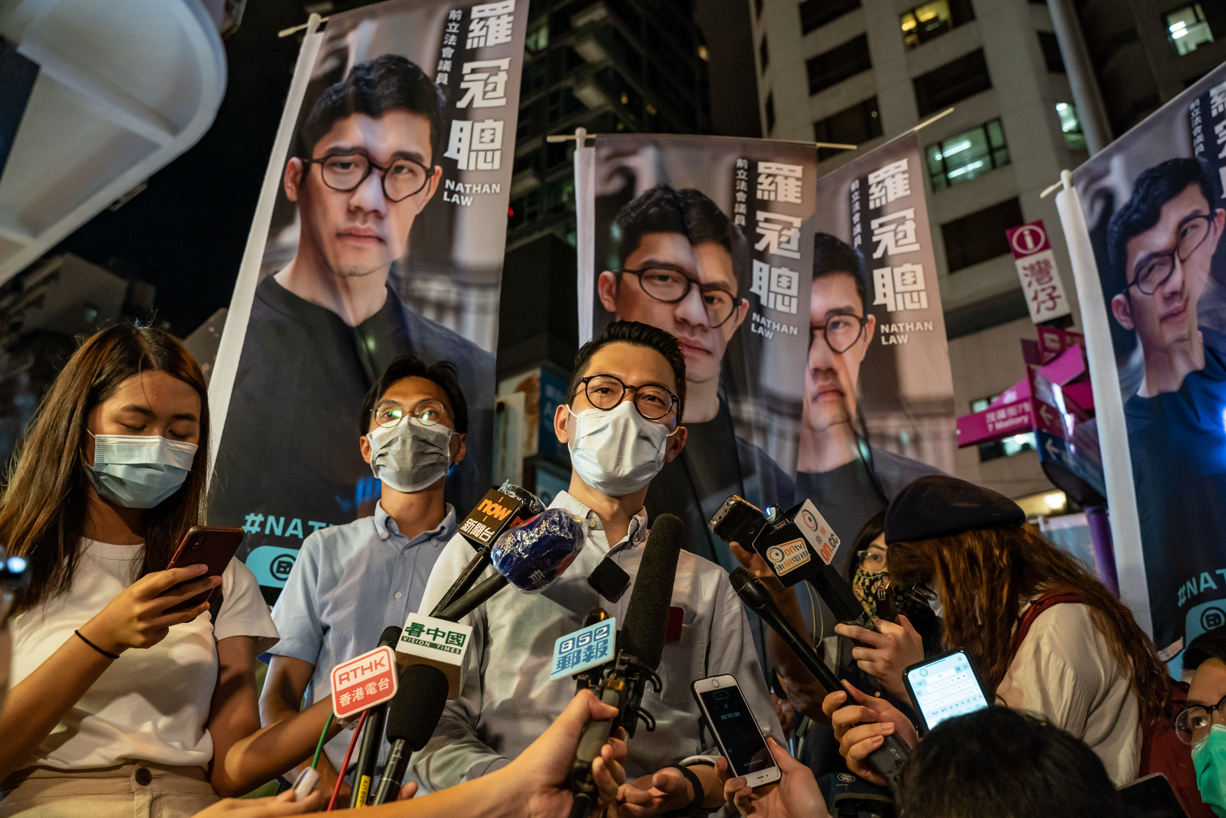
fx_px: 954
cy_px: 409
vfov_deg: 46.4
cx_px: 613
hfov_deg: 65.5
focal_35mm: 28
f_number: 4
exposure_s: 1/125
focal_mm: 28
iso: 5000
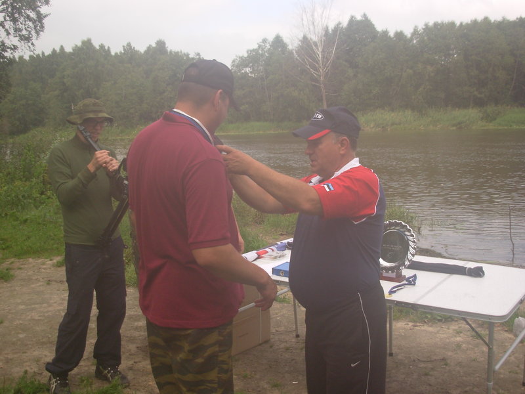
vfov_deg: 37.7
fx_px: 576
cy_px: 197
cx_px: 262
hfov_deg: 49.0
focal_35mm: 38
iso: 50
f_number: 2.9
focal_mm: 6.3
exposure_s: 1/384
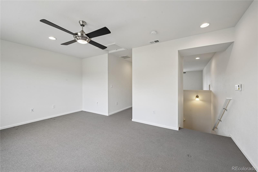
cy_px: 86
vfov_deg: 81.2
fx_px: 100
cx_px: 129
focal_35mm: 14
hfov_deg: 104.3
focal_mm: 14
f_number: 10
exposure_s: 1/30
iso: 400
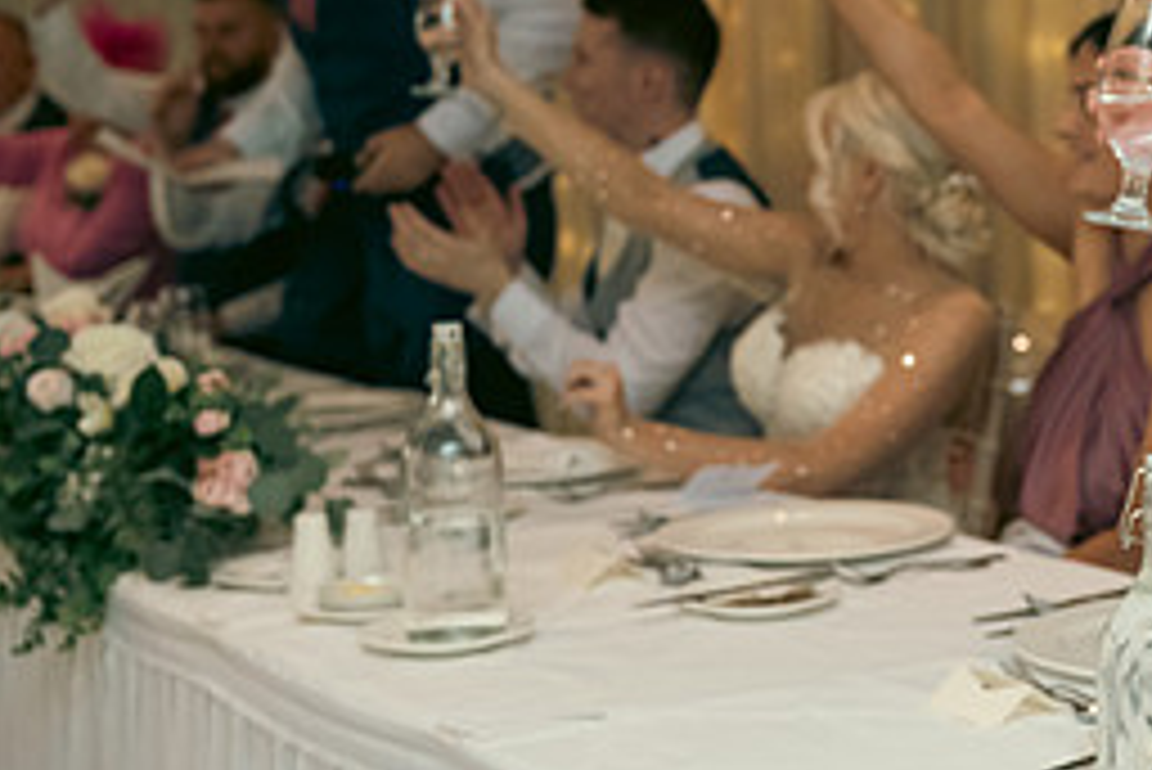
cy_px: 146
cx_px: 1048
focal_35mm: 86
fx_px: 2753
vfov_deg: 15.8
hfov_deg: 23.0
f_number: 3.5
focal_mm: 38
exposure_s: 1/160
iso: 800
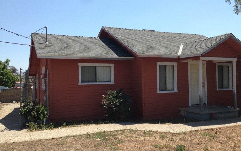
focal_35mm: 36
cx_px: 124
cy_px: 73
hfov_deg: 54.0
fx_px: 236
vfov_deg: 35.3
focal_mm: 4.12
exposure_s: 1/1232
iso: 50
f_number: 2.4
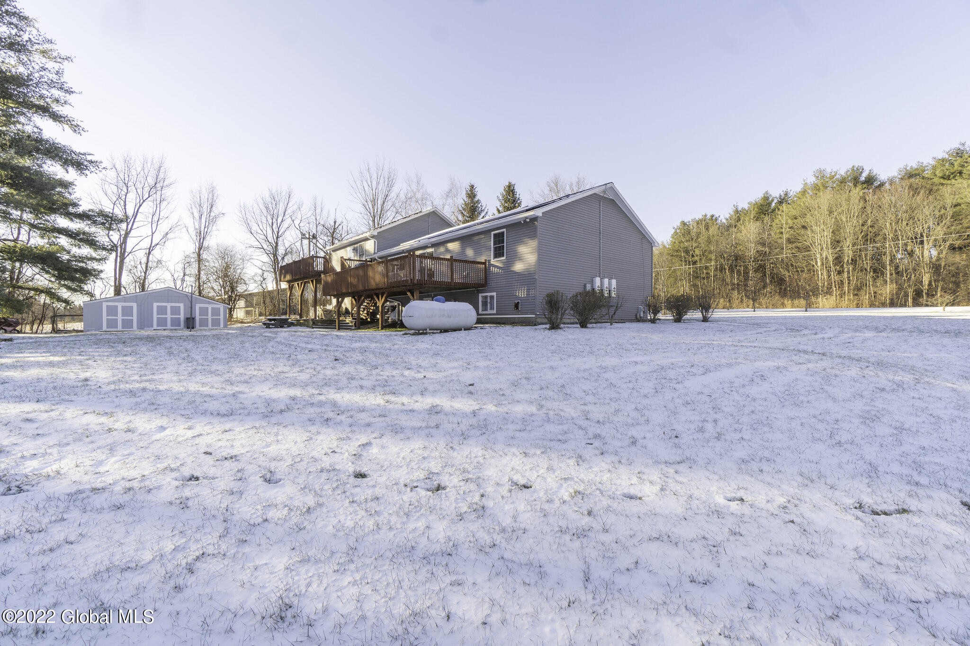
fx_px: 404
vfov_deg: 77.3
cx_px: 485
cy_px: 323
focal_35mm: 15
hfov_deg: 100.4
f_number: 9
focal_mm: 10
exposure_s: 1/125
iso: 100
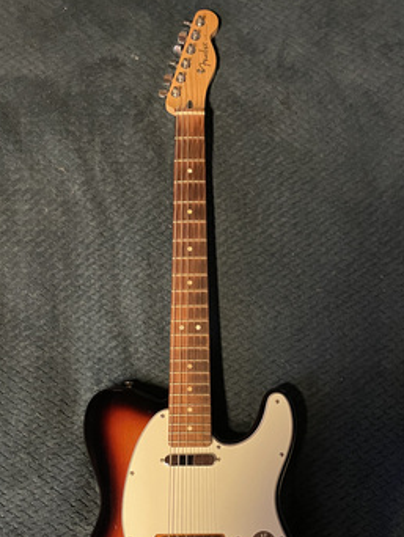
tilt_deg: -78.3
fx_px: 591
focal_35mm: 38
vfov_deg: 47.8
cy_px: 374
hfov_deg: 37.8
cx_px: 205
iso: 800
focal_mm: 4.2
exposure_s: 1/25
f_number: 1.6
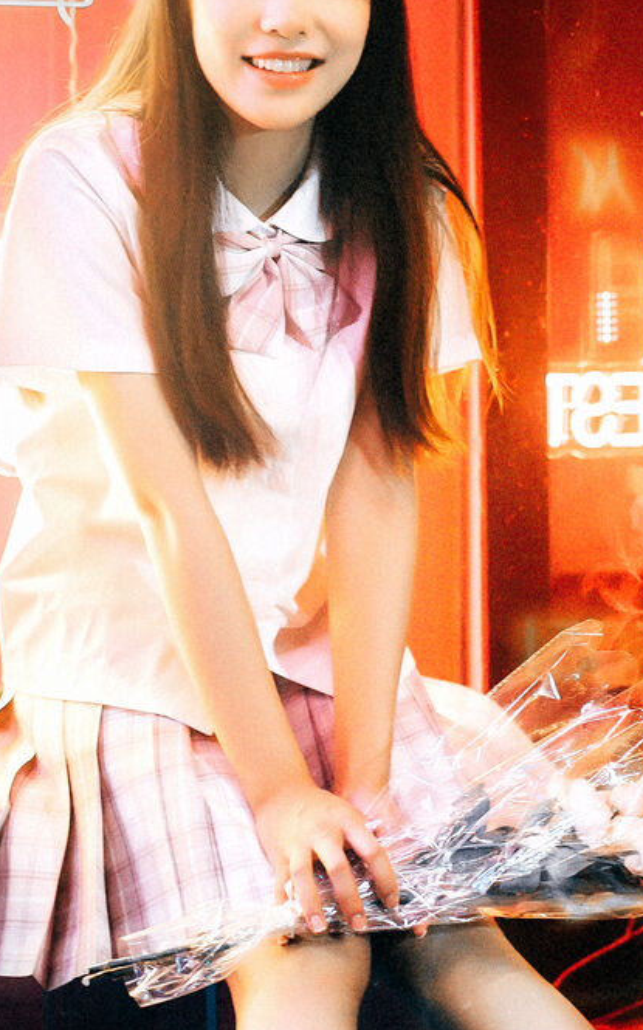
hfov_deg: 9.5
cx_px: 302
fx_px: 3873
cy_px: 285
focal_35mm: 138
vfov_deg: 15.1
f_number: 2.2
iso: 500
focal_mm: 50
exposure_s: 1/60
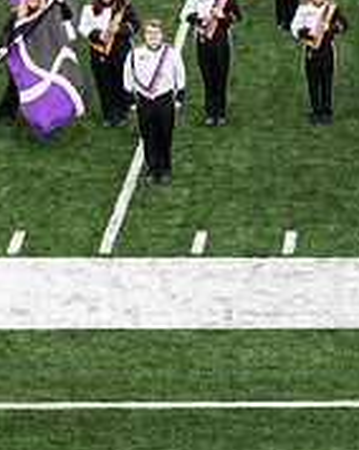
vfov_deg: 7.9
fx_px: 3260
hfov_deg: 6.2
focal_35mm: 245
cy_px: 9
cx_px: 541
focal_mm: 80
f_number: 10
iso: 640
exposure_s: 1/320
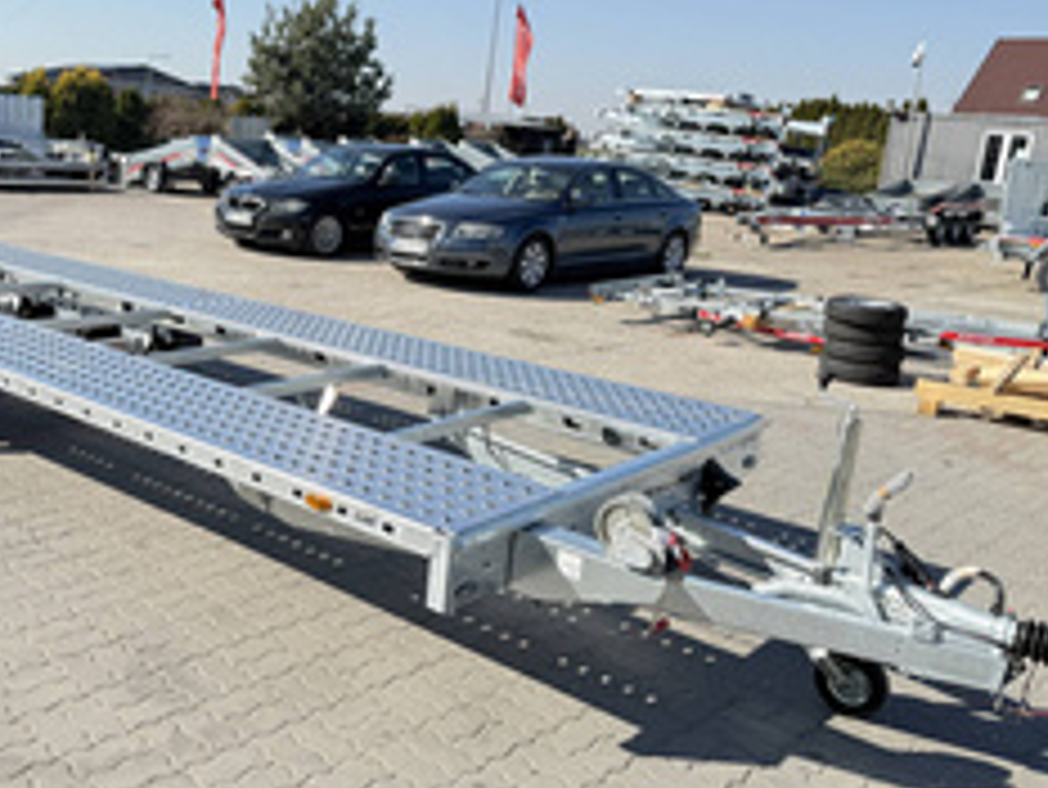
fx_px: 1090
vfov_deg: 39.7
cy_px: 367
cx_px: 292
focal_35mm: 36
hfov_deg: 49.7
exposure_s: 1/2169
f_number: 1.78
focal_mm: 6.76
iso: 80
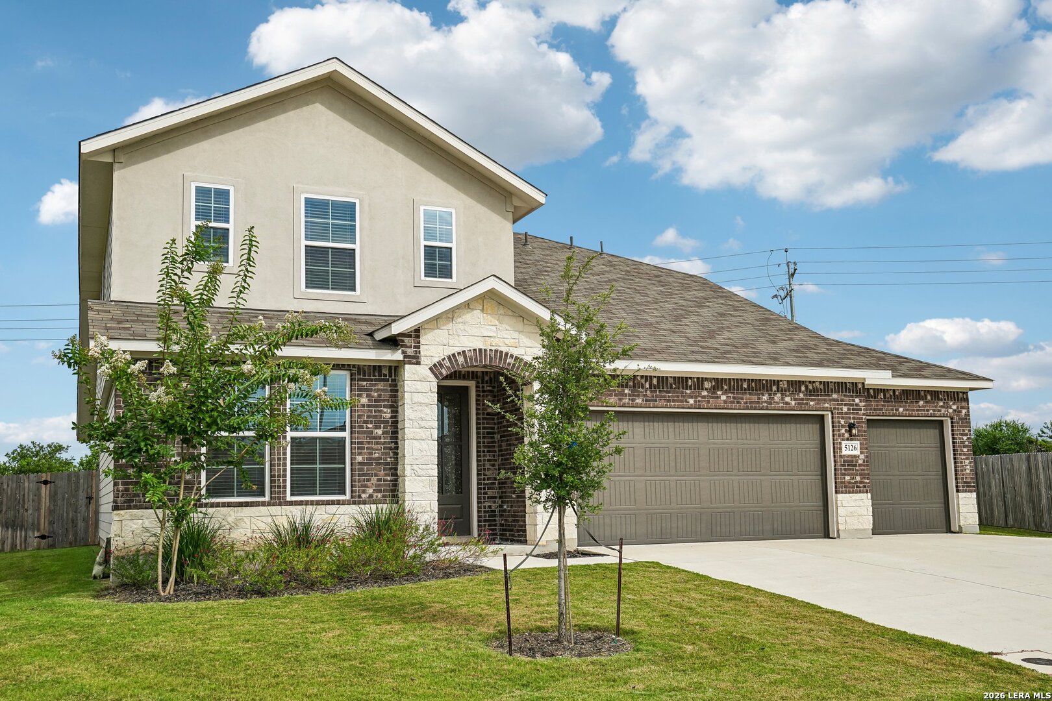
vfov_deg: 37.9
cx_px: 526
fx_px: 1023
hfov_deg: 54.4
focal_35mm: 35
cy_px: 350
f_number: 8
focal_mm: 35
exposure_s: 1/500
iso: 200
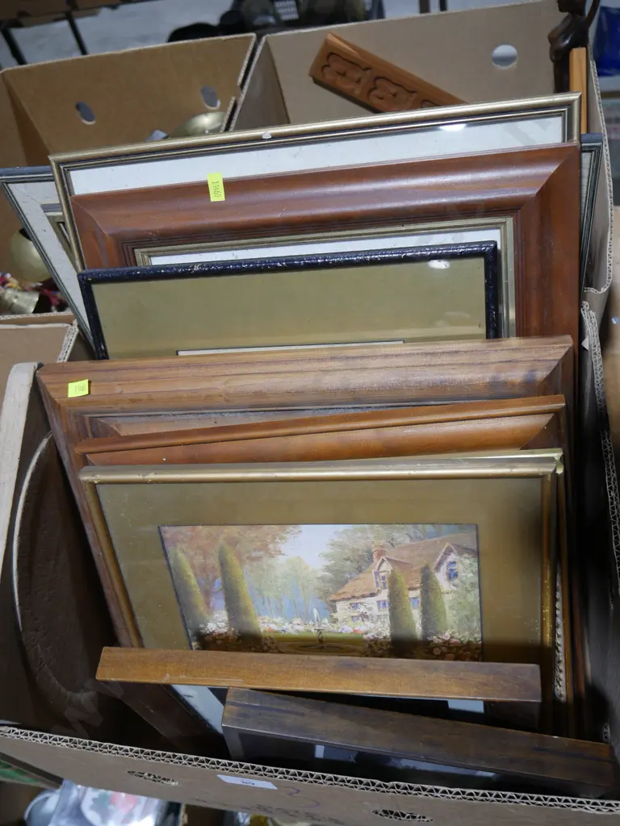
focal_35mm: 32
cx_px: 310
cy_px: 413
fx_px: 764
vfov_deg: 56.8
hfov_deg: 44.2
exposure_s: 1/60
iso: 200
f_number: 3.6
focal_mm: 16
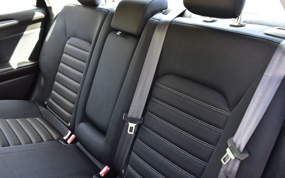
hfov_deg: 58.9
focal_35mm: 33
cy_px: 90
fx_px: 253
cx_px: 143
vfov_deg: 38.9
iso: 400
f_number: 6.3
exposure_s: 1/15
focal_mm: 21
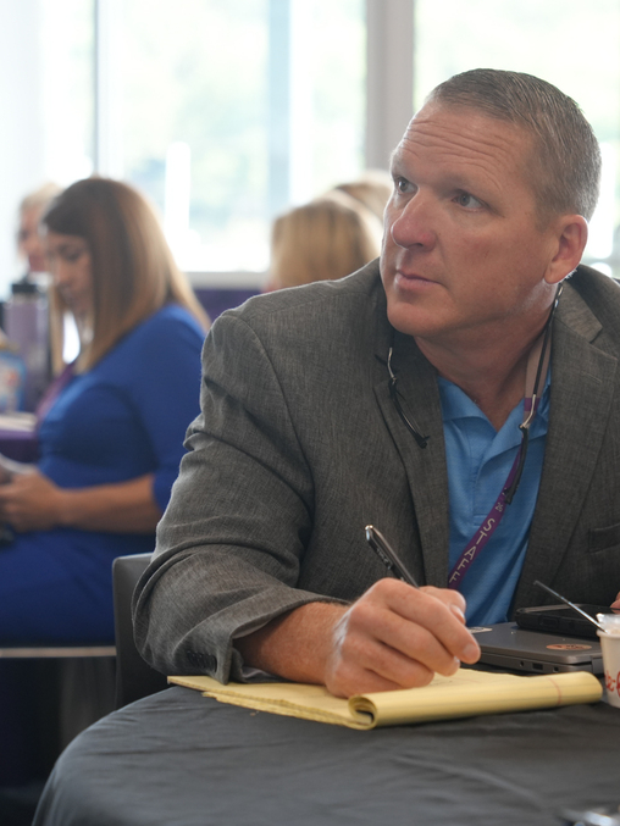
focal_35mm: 128
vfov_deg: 15.4
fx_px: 3056
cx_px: 466
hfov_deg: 11.6
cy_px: 411
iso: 1000
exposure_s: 1/160
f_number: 4.5
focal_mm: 88
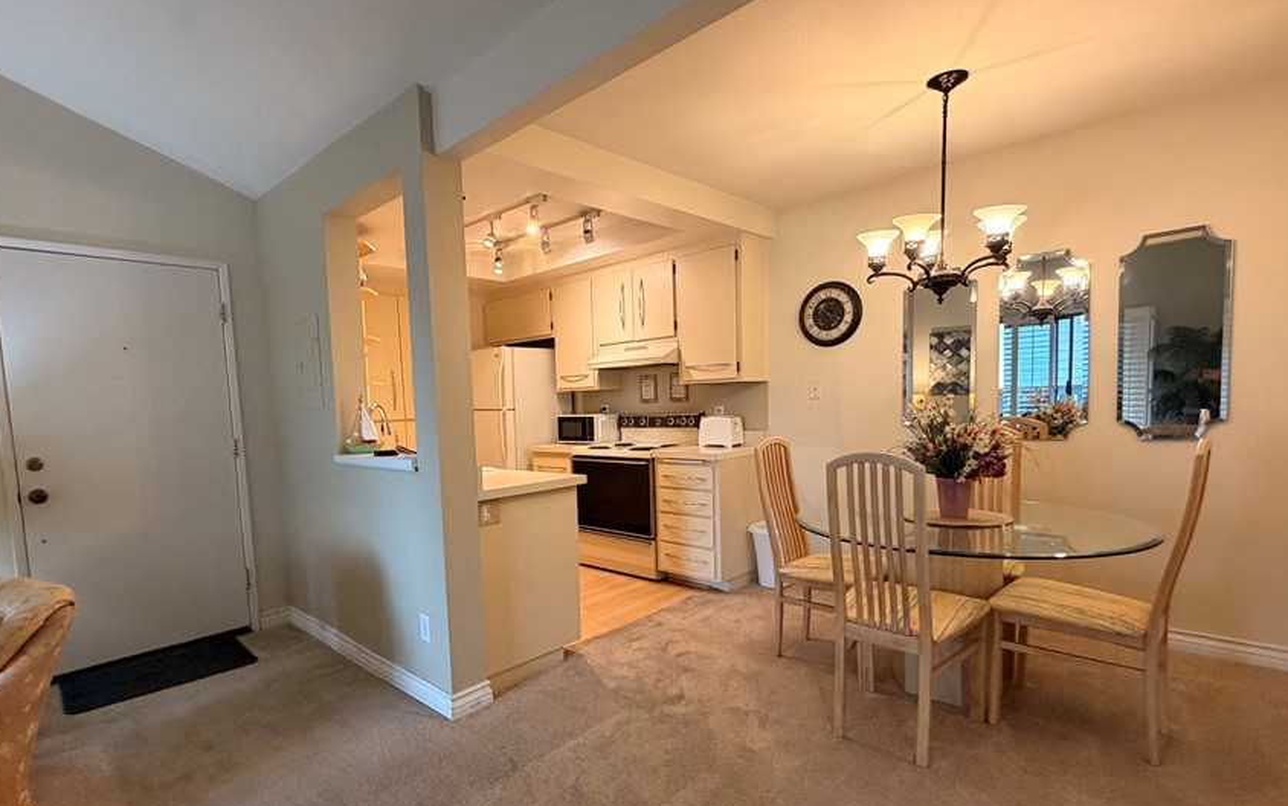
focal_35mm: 18
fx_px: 632
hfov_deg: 90.7
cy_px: 459
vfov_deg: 64.7
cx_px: 575
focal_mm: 2.22
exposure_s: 1/60
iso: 320
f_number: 2.2
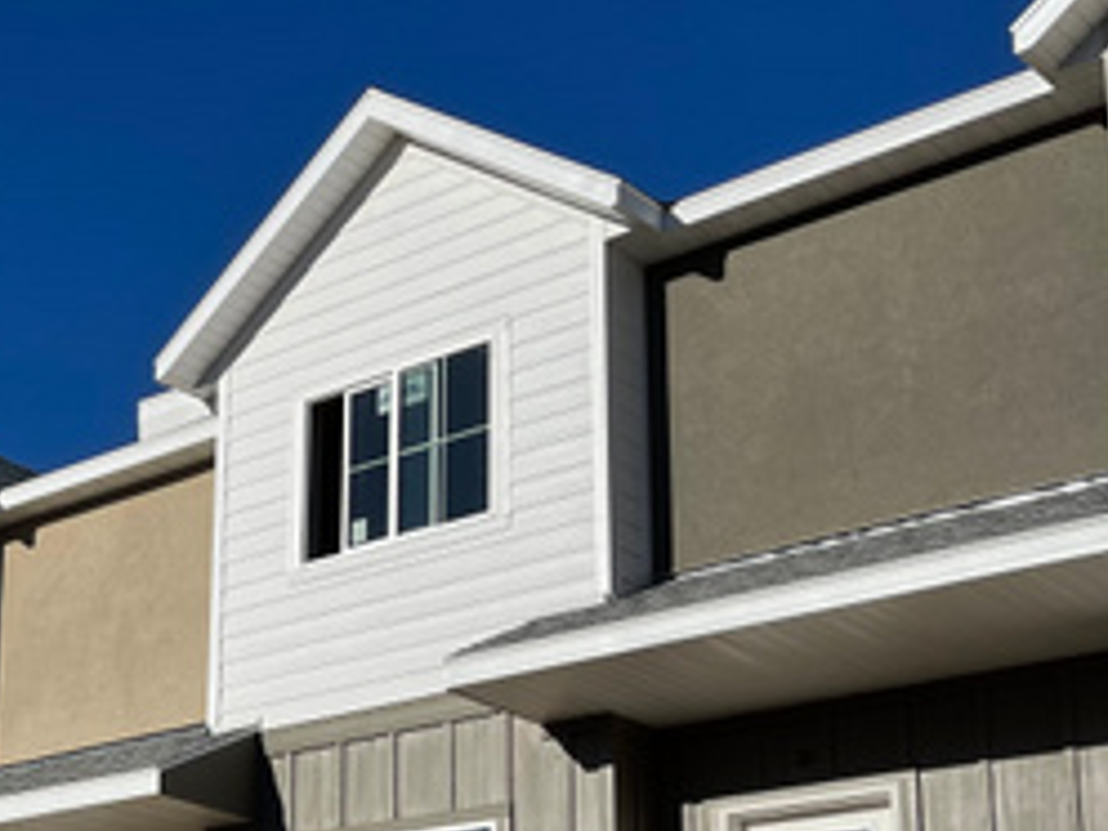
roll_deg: -3.2
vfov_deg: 21.4
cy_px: 777
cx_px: -67
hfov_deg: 26.9
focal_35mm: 67
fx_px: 2145
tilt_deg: +13.3
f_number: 1.6
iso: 32
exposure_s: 1/6993
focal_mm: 5.1
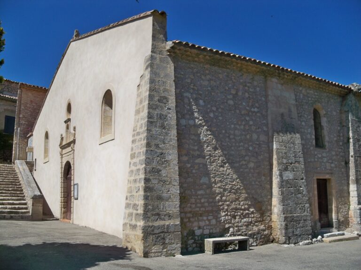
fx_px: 365
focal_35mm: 35
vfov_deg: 40.7
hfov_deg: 52.6
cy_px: 135
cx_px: 180
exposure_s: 1/1000
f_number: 3.5
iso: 80
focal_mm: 6.2
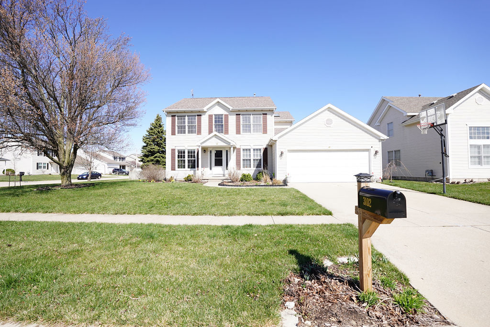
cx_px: 245
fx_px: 204
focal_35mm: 15
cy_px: 164
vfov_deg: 77.3
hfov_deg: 100.4
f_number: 3.5
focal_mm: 10
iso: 125
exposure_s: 1/1000
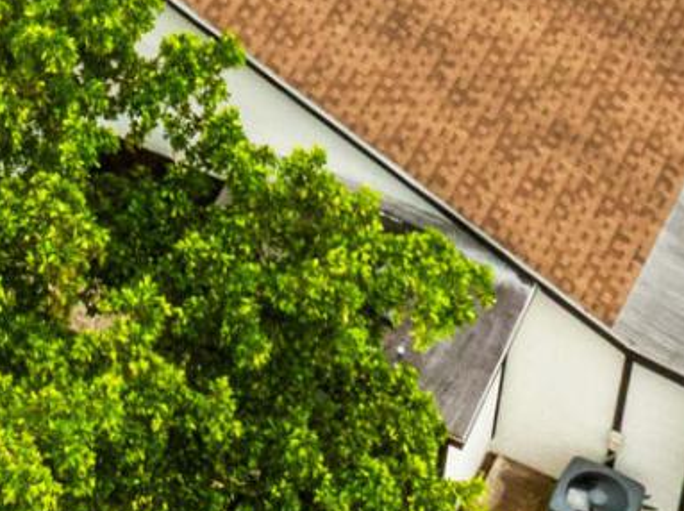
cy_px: -909
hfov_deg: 10.7
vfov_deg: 7.4
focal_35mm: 181
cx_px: -197
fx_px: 3571
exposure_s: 1/100
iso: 100
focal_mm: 12.29
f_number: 11
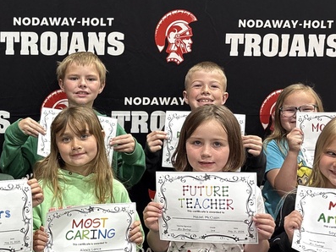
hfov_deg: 27.3
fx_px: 651
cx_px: -1
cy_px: 126
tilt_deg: -8.6
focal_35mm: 67
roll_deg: +0.2
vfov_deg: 21.9
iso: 125
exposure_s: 1/64
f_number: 1.6
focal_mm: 5.96
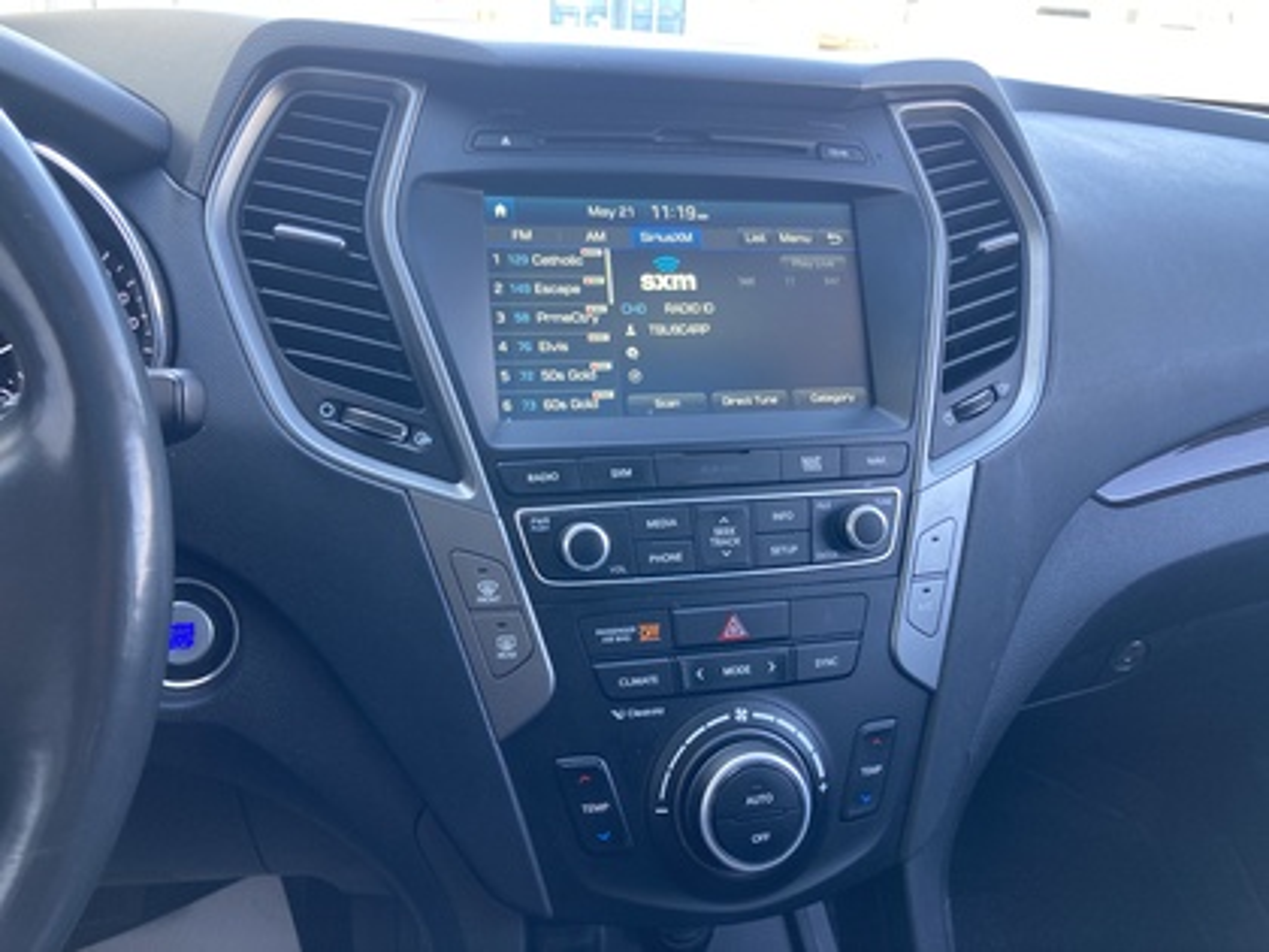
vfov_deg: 49.7
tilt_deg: -23.1
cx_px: 634
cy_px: 476
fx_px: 1026
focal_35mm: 28
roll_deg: -3.3
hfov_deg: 63.4
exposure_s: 1/74
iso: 80
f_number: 1.8
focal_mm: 3.99
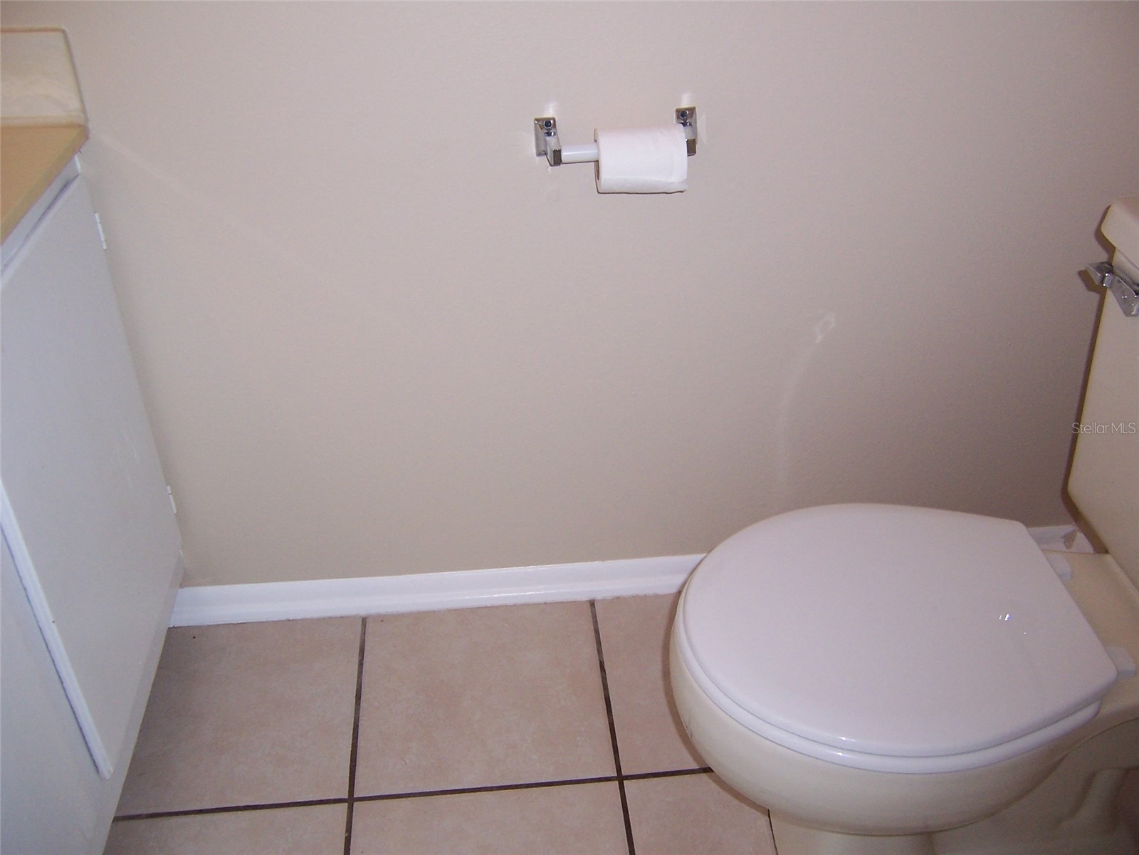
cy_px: 428
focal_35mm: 33
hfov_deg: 55.4
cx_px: 570
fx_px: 1086
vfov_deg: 42.9
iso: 140
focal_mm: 5.5
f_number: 2.8
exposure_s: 1/60
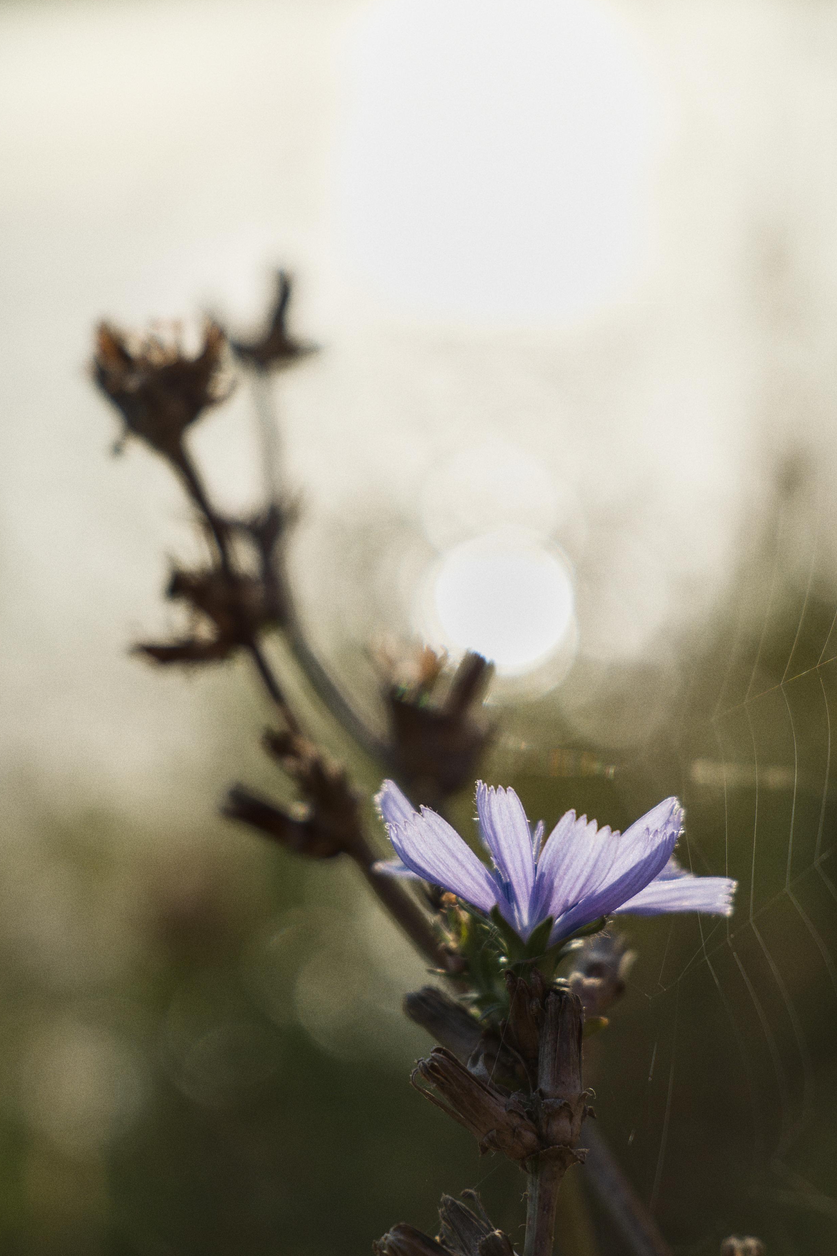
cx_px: 415
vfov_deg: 26.7
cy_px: 621
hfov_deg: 17.9
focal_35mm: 76
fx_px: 2650
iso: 125
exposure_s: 1/500
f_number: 4.8
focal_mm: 50
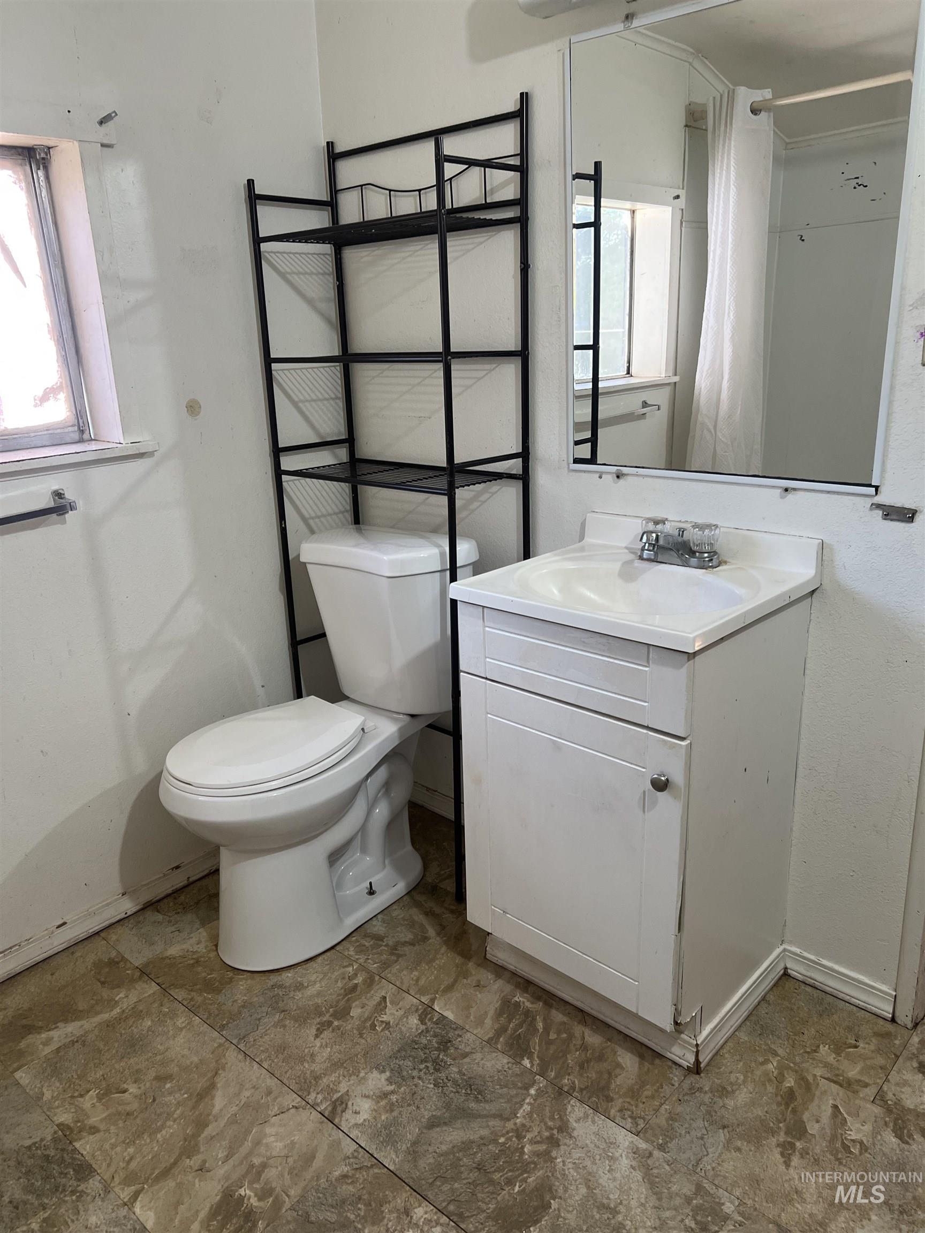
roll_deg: +2.0
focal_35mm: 26
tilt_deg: -16.4
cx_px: 462
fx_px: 926
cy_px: 616
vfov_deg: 67.3
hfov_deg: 53.1
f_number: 1.5
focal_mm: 5.7
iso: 125
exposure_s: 1/120
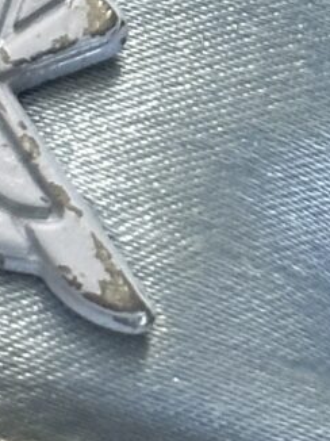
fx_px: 4798
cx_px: -96
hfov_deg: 3.9
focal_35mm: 377
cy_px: -227
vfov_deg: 5.2
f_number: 1.78
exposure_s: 1/50
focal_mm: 6.86
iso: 160
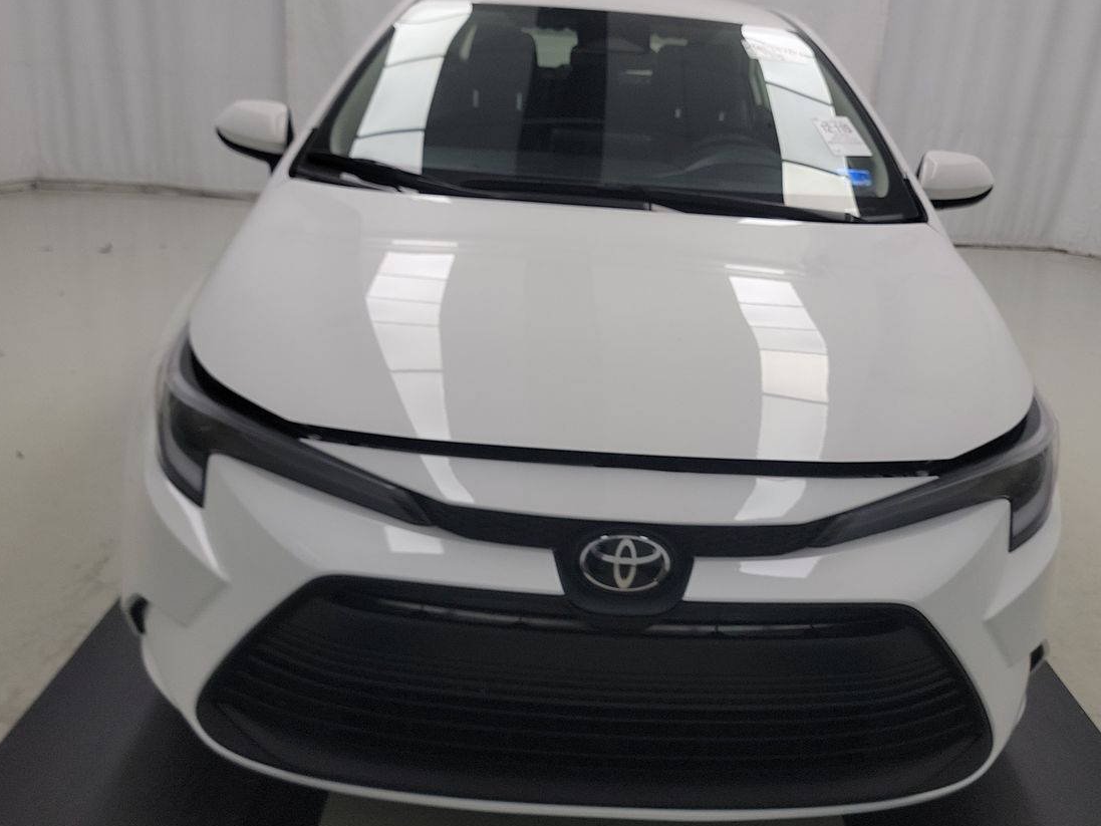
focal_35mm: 35
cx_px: 603
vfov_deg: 40.7
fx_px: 1113
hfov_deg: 52.5
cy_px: 407
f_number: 1.8
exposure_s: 1/59
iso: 110
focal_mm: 6.7
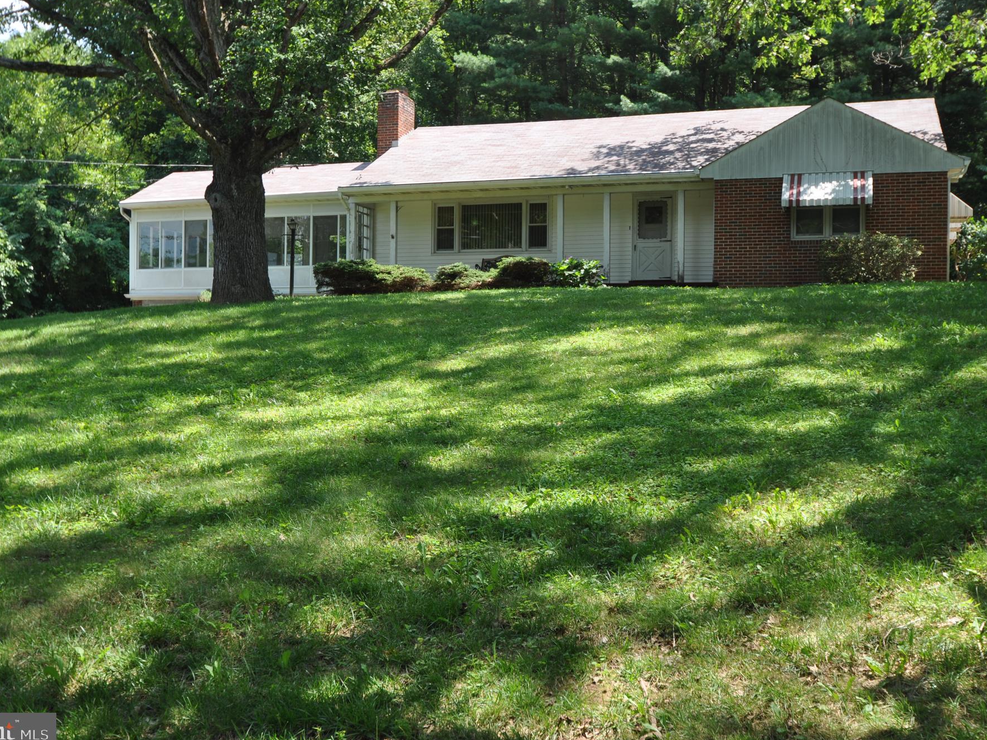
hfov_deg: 46.8
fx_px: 1141
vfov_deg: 36.0
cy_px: 374
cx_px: 504
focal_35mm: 40
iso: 200
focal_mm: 24
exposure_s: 1/160
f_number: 6.3
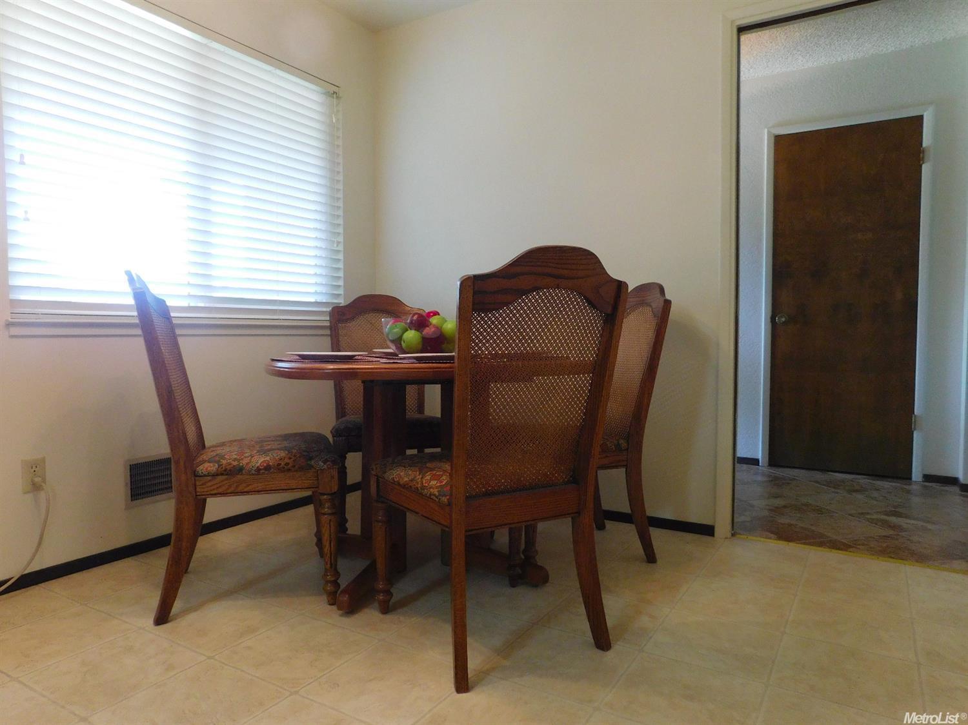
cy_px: 362
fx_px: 643
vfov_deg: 58.9
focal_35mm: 23
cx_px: 484
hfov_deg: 73.9
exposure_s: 1/30
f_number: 3
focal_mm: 4
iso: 250
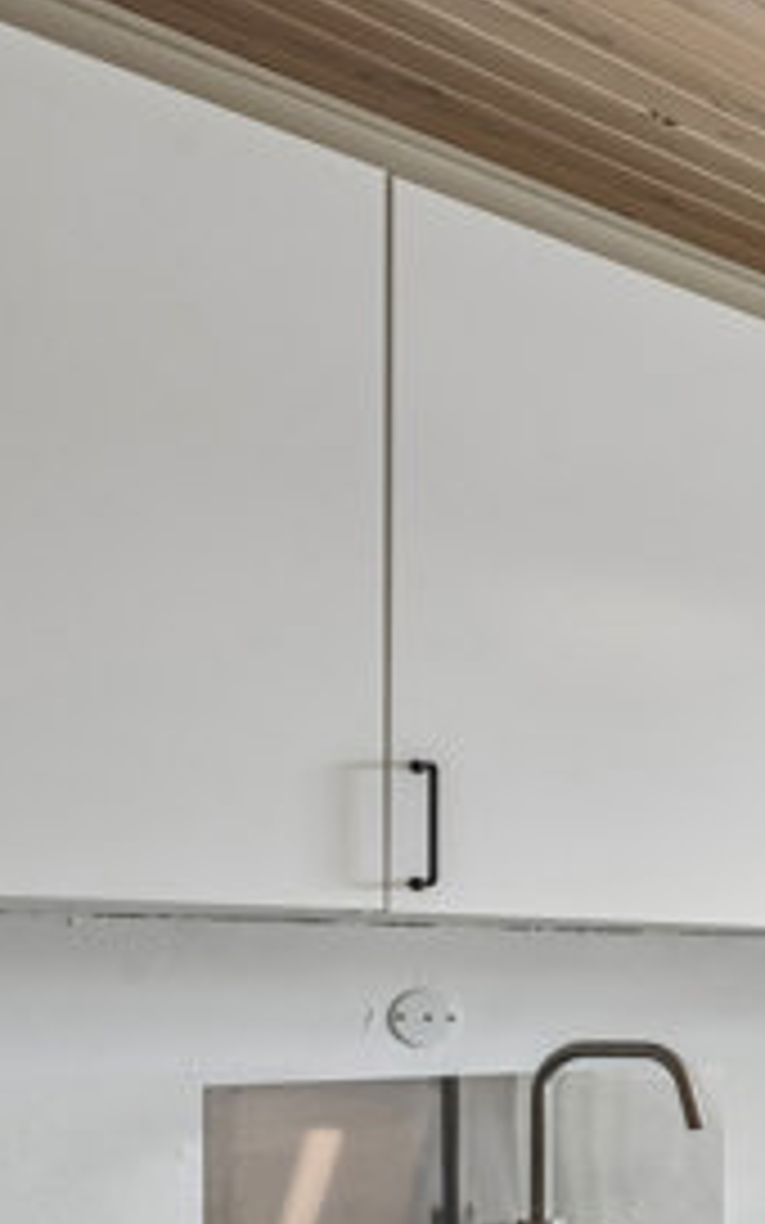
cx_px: 1760
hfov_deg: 15.9
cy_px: 997
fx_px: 1601
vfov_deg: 40.0
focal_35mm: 48
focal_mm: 16
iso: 200
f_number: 10
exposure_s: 1/15
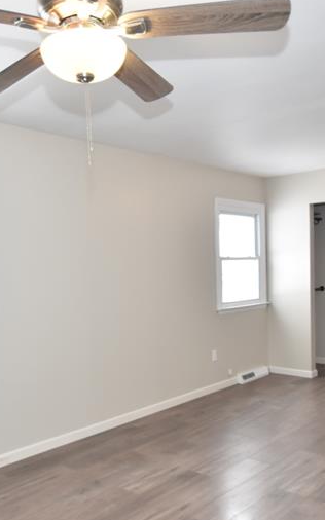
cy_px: 294
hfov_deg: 37.2
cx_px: 152
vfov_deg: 56.5
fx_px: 483
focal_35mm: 34
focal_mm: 11
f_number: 3.5
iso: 800
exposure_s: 1/200
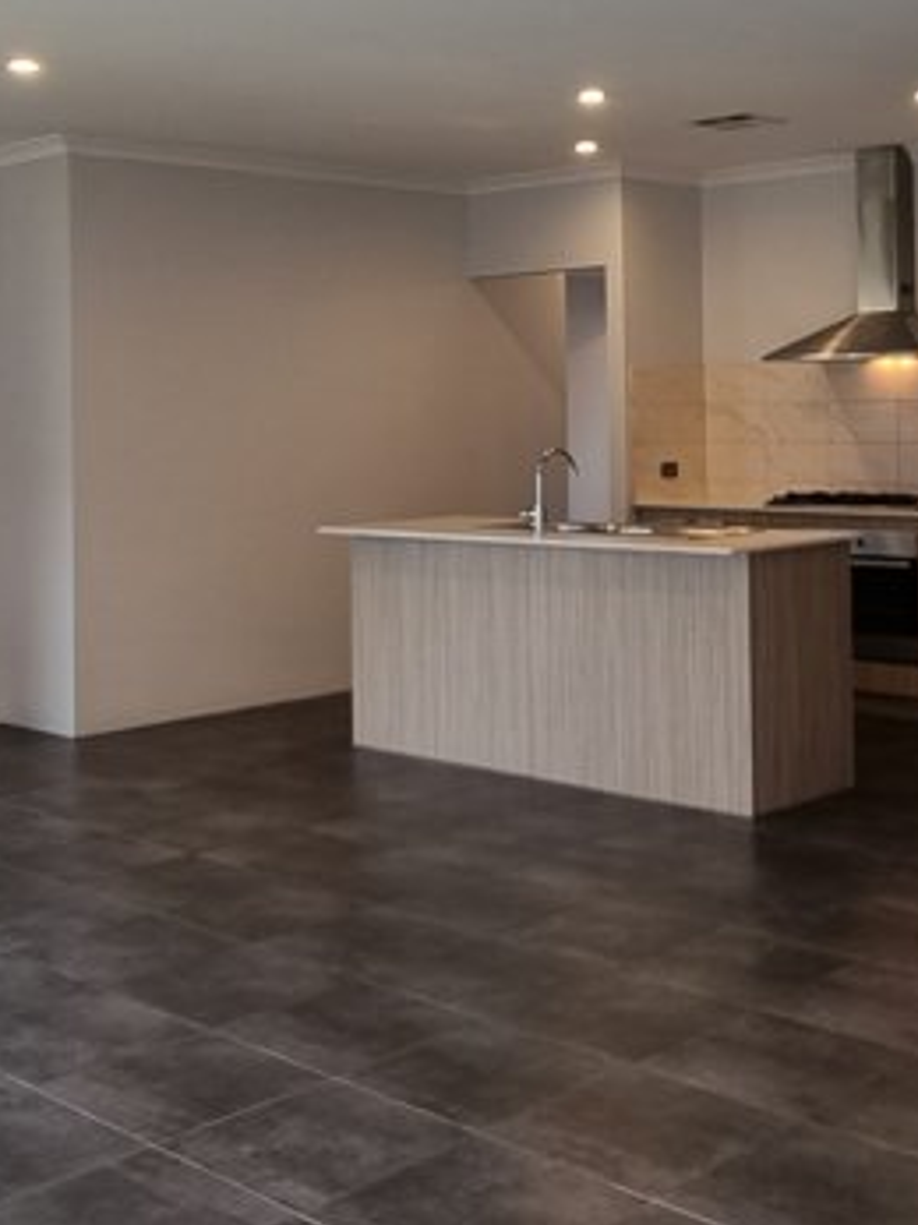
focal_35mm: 45
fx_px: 1592
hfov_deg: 31.9
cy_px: 342
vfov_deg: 41.1
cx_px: 604
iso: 50
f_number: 2.2
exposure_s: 1/50
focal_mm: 2.2
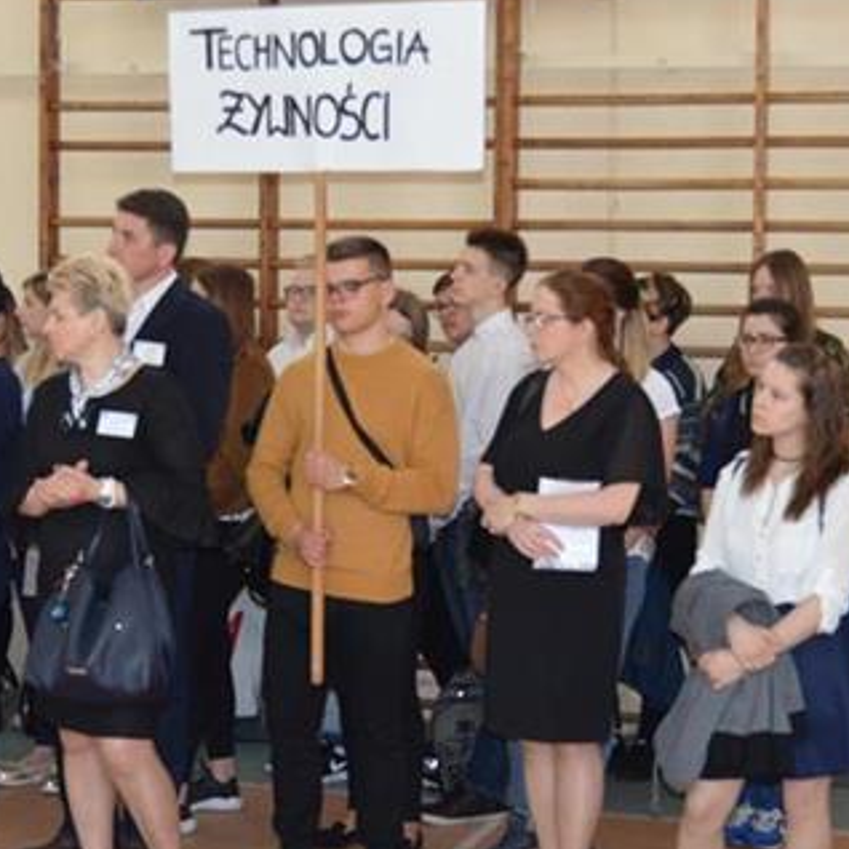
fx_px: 2164
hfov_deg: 22.2
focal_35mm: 78
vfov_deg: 22.2
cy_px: 462
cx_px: 424
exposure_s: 1/60
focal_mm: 30
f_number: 4.2
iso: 560
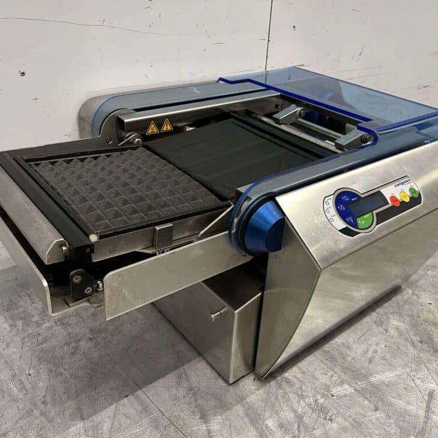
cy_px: 219
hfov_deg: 52.5
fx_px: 444
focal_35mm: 31
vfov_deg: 52.5
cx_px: 238
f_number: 1.5
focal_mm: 5.7
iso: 200
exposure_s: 1/50
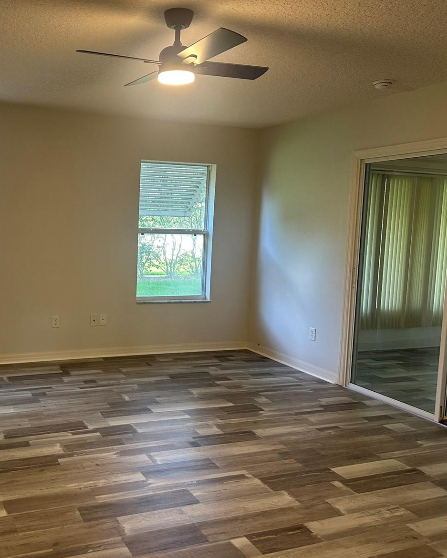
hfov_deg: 44.4
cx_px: 116
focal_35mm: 32
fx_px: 529
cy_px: 280
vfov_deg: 55.7
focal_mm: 6.86
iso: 160
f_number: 1.78
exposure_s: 1/63
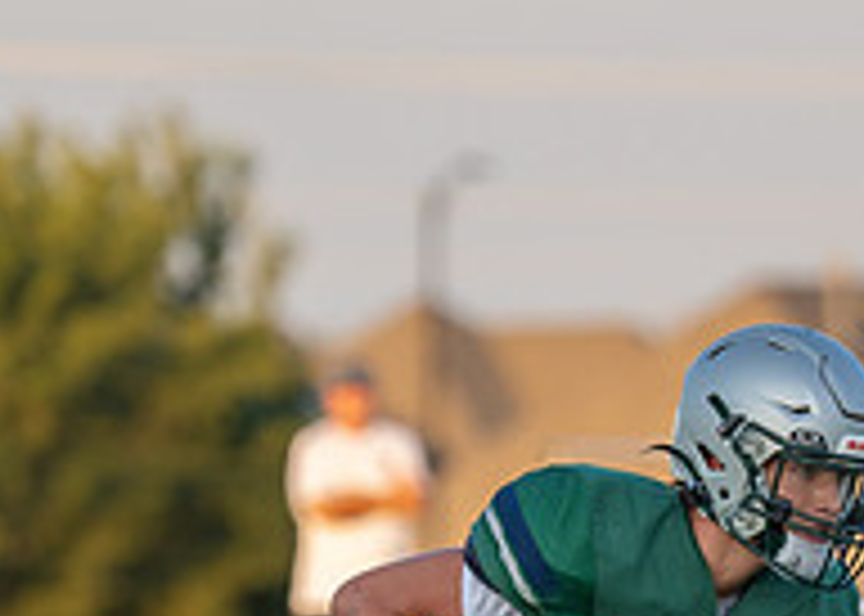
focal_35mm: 637
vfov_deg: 2.3
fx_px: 15625
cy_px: 830
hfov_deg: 3.2
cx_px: 322
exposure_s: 1/1250
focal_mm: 160
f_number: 2.8
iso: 320
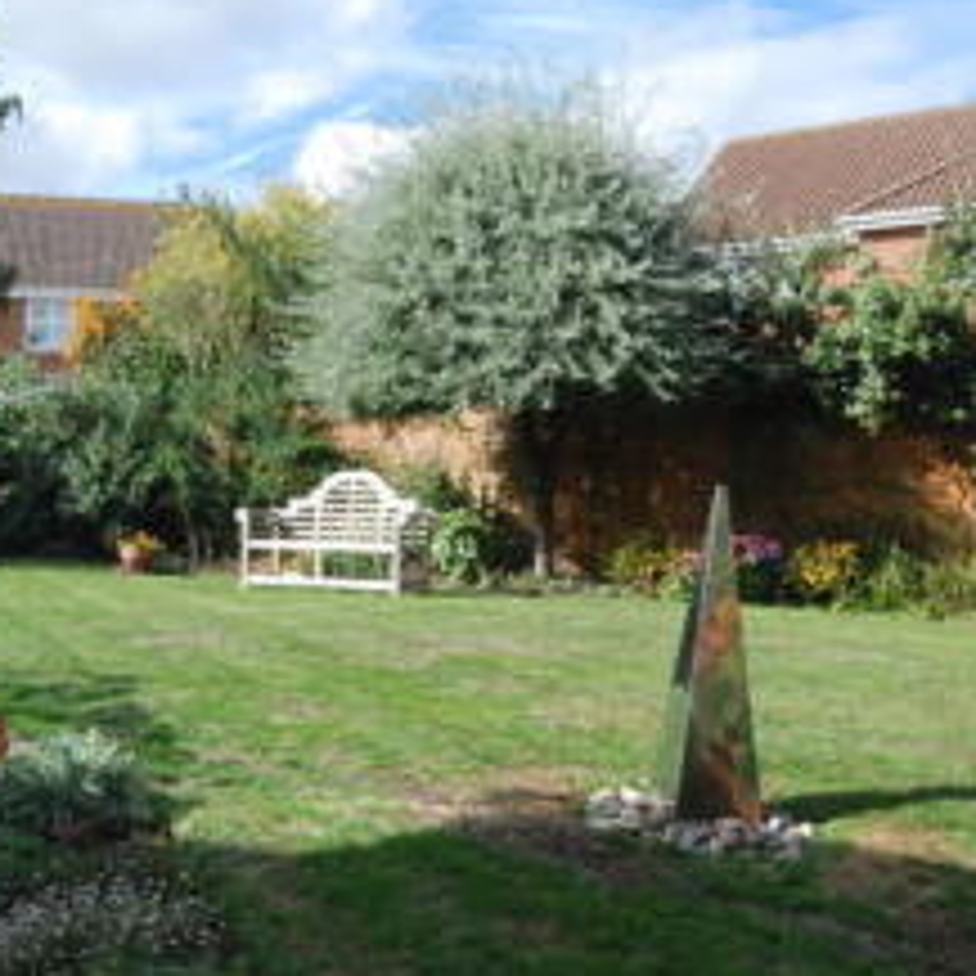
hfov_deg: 35.5
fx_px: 1467
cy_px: 488
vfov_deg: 36.8
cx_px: 178
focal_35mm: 46
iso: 1250
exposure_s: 1/640
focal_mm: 12
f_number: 13
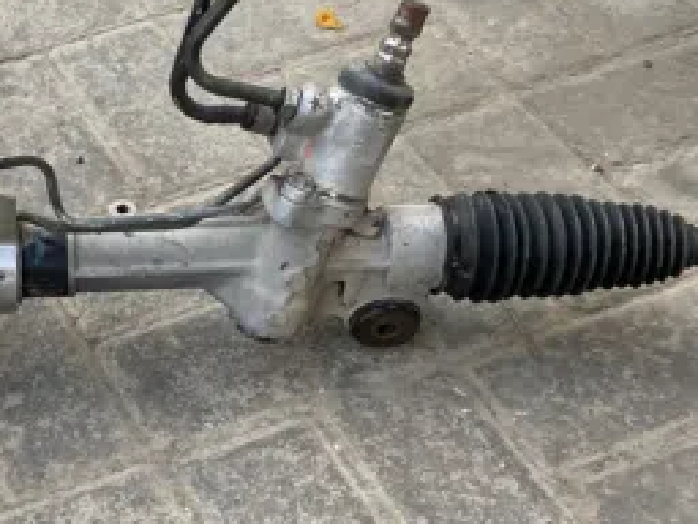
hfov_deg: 27.6
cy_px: 289
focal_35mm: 65
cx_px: -44
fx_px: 1311
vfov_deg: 22.6
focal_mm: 4.25
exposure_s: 1/122
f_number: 1.8
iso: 100
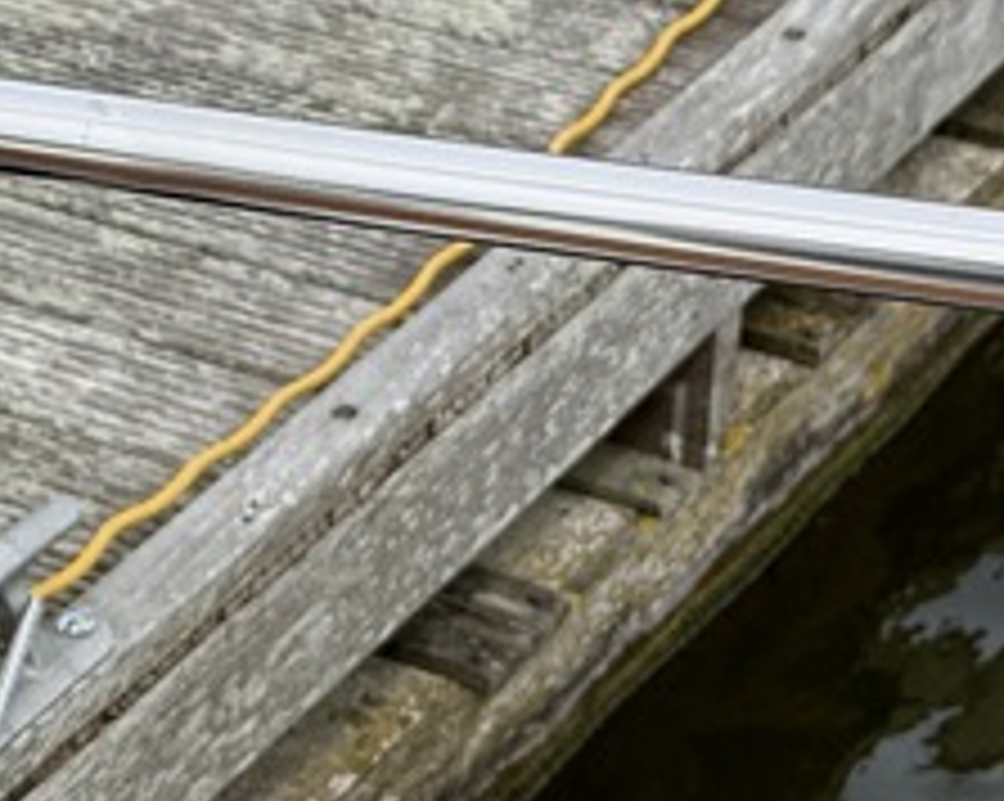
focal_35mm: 126
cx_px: 68
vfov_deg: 11.9
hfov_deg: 15.1
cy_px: 994
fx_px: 3741
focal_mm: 6.76
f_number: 1.78
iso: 80
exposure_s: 1/5319
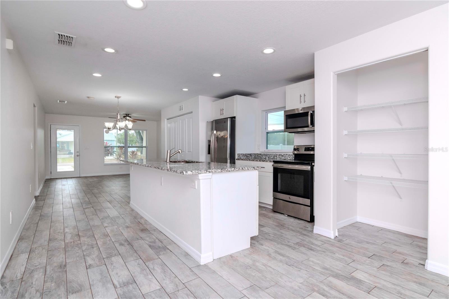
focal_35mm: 18
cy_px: 150
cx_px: 224
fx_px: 224
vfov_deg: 67.4
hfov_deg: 90.0
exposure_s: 1/200
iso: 640
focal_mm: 12
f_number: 9
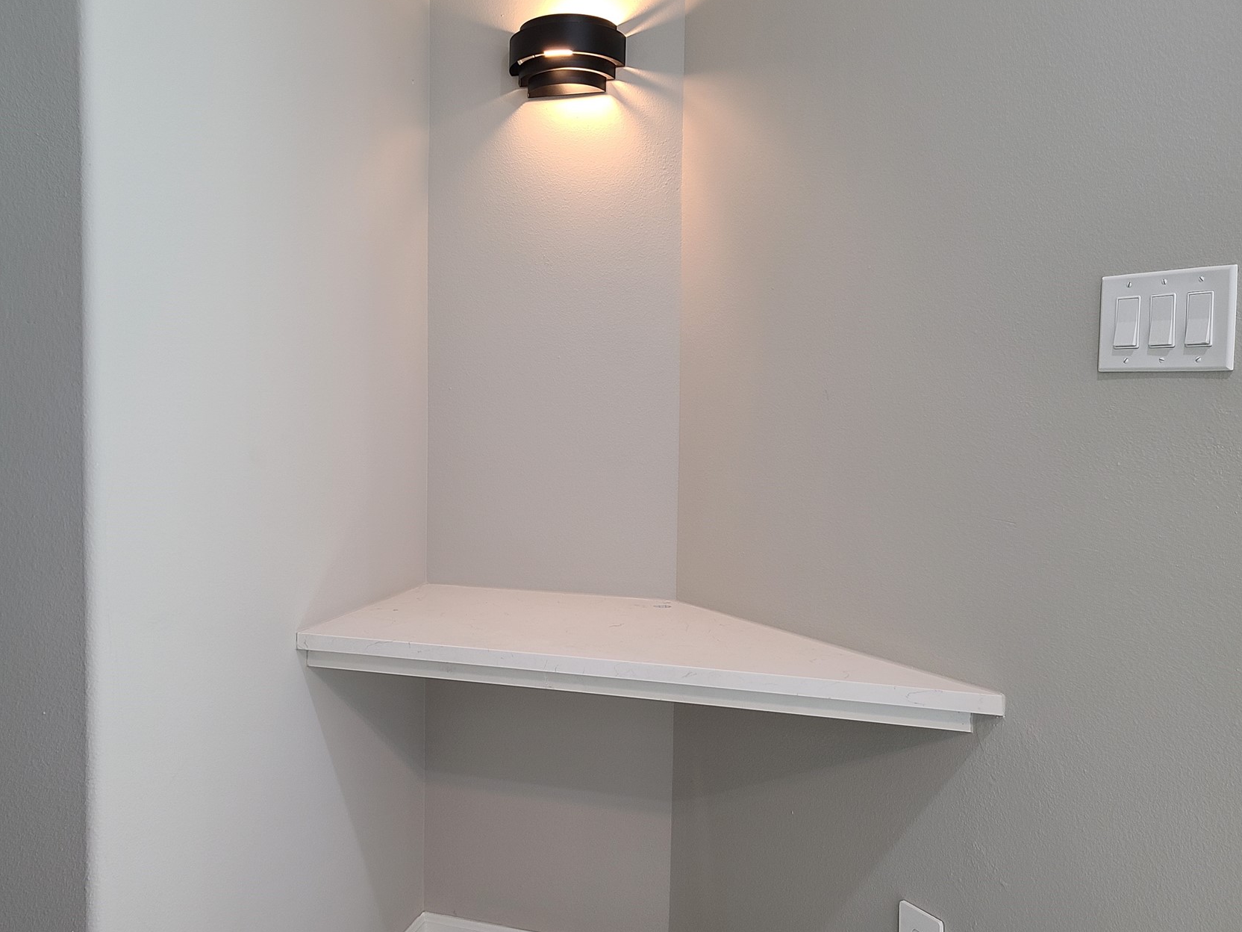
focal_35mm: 32
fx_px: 1148
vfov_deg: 44.1
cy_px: 420
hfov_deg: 56.4
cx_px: 500
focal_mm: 5.4
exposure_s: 1/60
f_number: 1.8
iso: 80
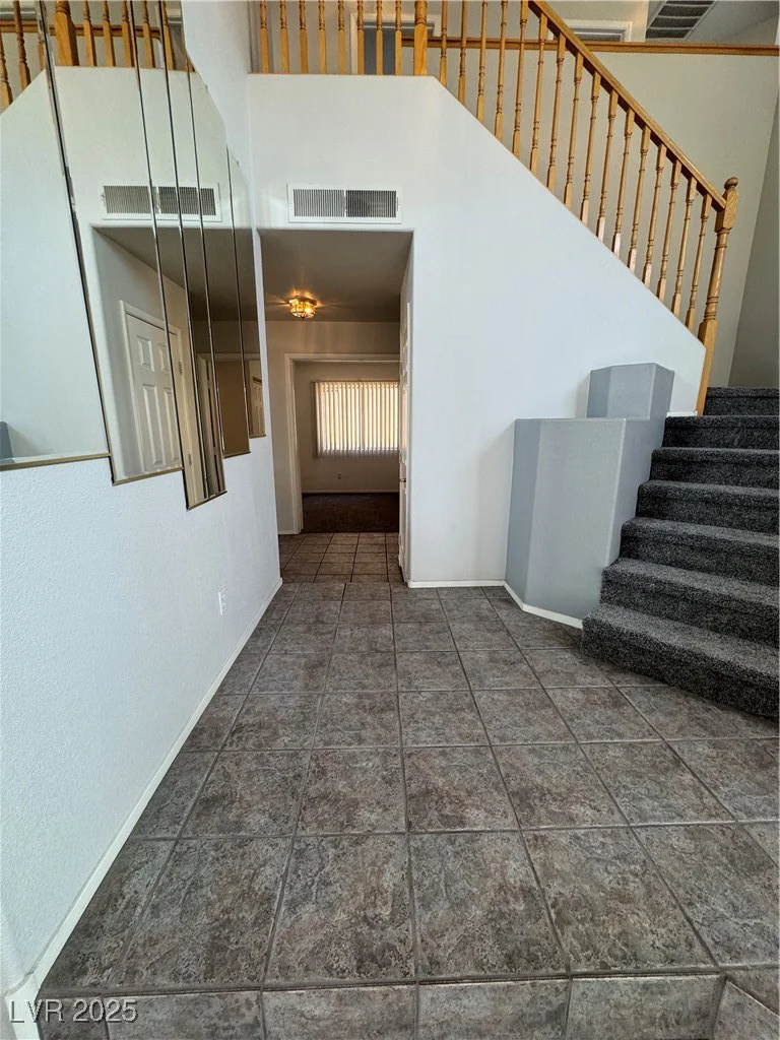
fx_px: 421
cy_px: 520
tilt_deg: -13.4
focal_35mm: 14
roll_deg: -0.3
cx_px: 390
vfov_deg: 102.1
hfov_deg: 85.7
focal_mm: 2.22
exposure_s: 1/120
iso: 125
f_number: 2.2
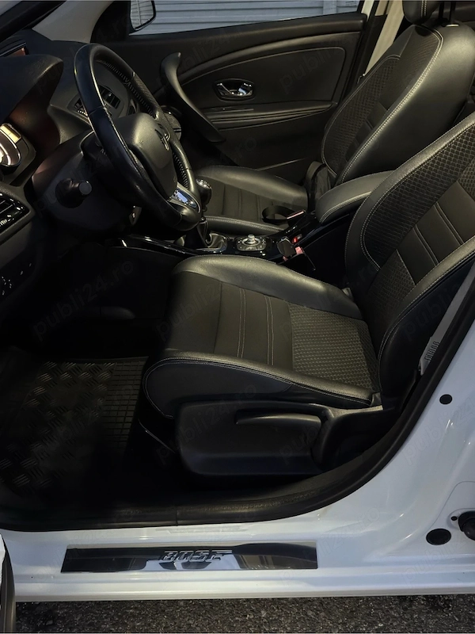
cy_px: 317
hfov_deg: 40.7
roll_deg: +2.6
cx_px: 238
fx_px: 640
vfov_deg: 52.6
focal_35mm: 35
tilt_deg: -29.9
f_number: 1.78
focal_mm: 6.76
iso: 1000
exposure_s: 1/26
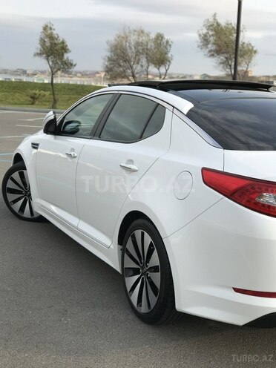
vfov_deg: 33.8
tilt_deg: -9.2
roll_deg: -2.8
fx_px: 606
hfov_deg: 25.7
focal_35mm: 57
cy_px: 184
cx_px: 138
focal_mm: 6.6
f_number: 2.8
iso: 20
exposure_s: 1/471
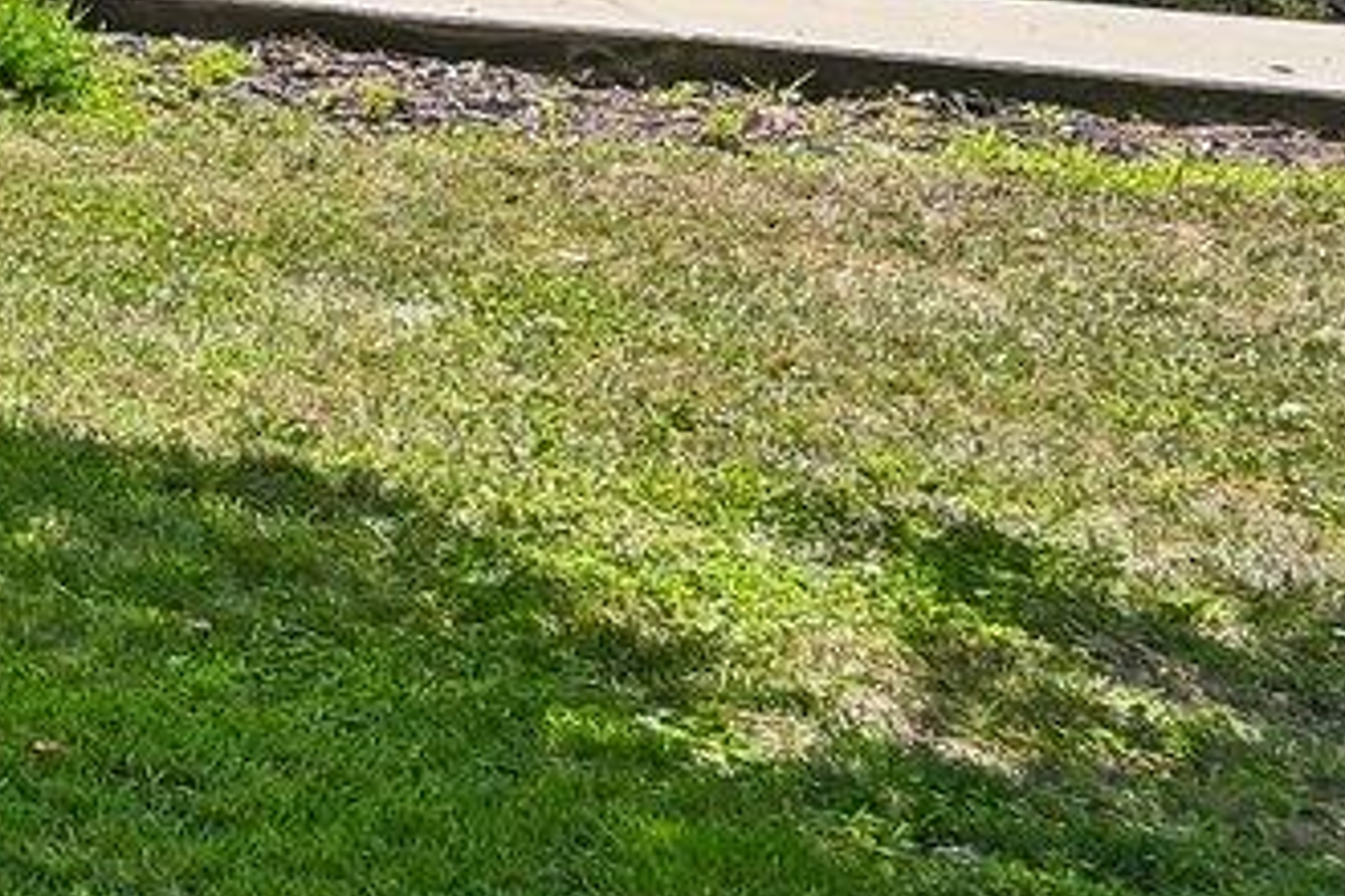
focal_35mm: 87
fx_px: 3250
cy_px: -389
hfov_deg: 12.6
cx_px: -2409
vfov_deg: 14.8
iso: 400
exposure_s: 1/1000
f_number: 4
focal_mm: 14
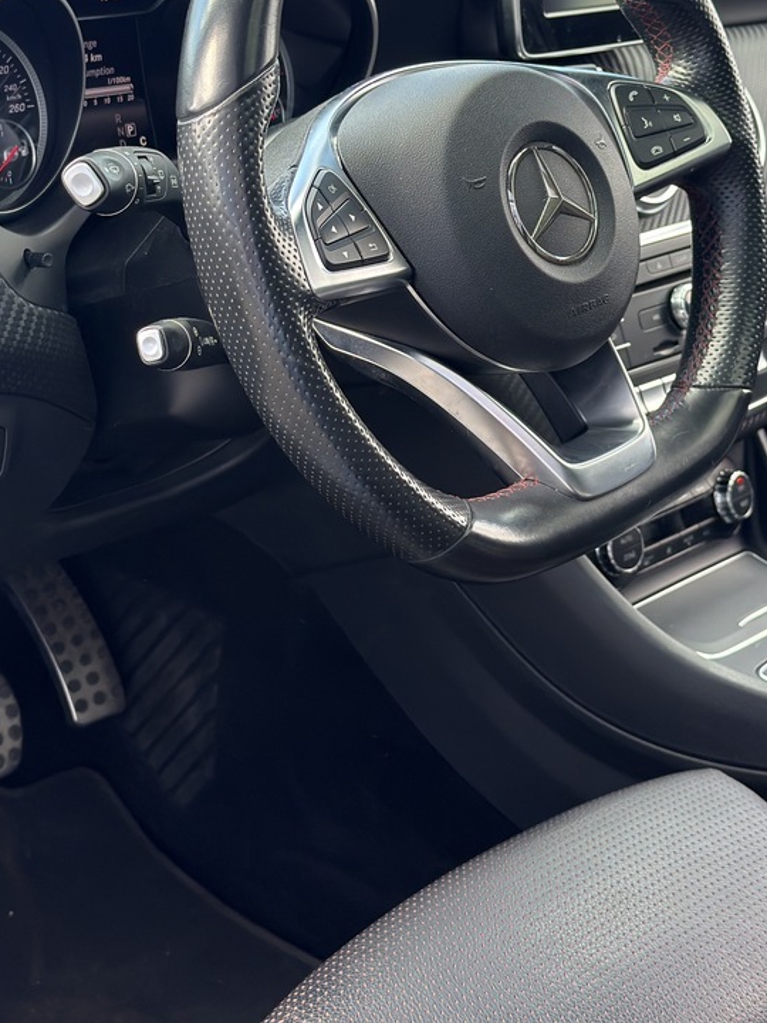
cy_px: 348
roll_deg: -1.0
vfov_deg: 30.1
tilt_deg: -19.5
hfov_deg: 22.9
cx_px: 359
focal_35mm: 64
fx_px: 1891
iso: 100
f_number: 1.78
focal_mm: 6.76
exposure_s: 1/195
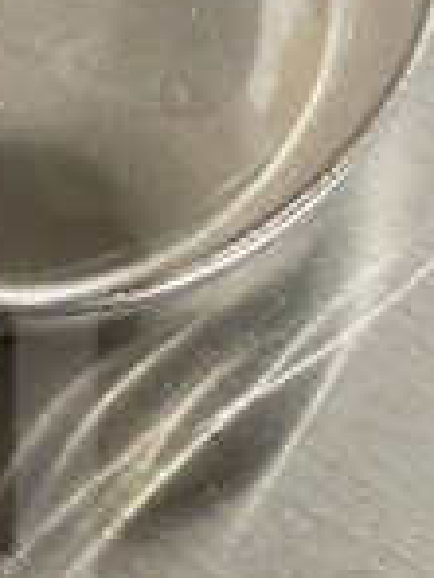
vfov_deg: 13.6
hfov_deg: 10.0
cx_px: -242
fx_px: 2390
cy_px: 596
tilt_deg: -55.9
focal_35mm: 143
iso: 400
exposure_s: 1/60
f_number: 1.8
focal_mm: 4.25
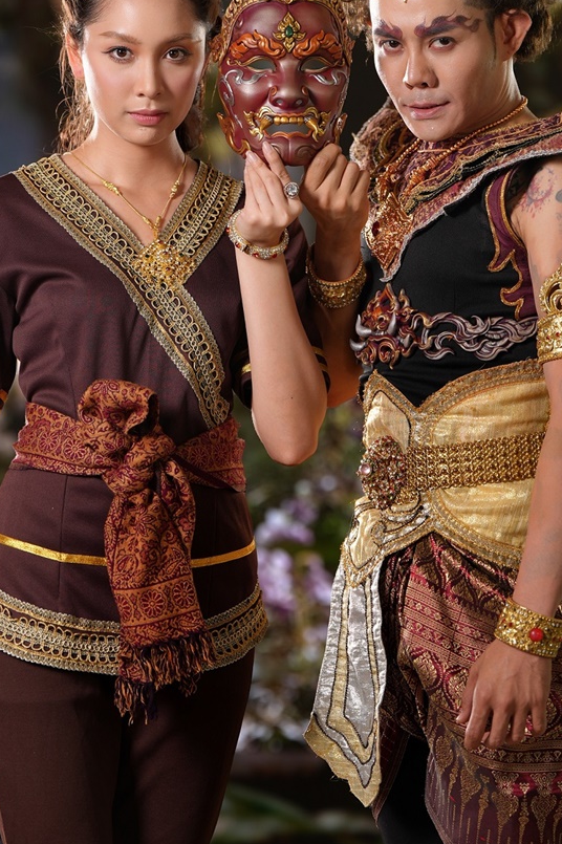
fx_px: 5554
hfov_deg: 5.8
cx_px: 260
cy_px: 331
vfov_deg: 8.7
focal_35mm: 237
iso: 100
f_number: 3.2
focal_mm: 159
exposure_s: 1/125
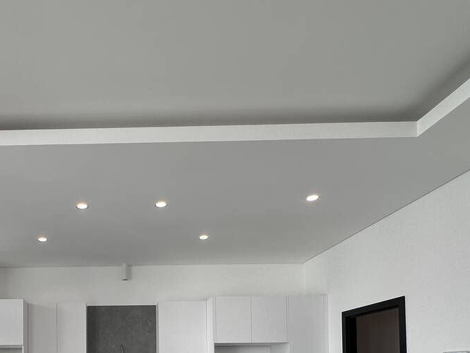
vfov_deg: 40.4
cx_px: 98
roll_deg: +0.1
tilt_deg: +1.7
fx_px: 407
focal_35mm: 30
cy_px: 360
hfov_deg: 55.9
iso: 40
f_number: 2.2
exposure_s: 1/149
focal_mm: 2.22
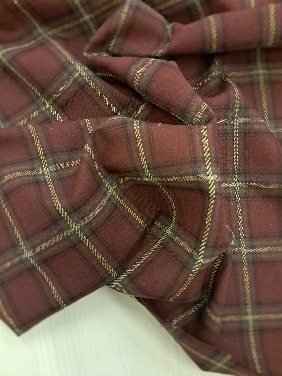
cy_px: 188
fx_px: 293
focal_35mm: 27
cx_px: 141
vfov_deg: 65.3
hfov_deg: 51.4
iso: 400
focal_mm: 4
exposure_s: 1/50
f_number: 1.8
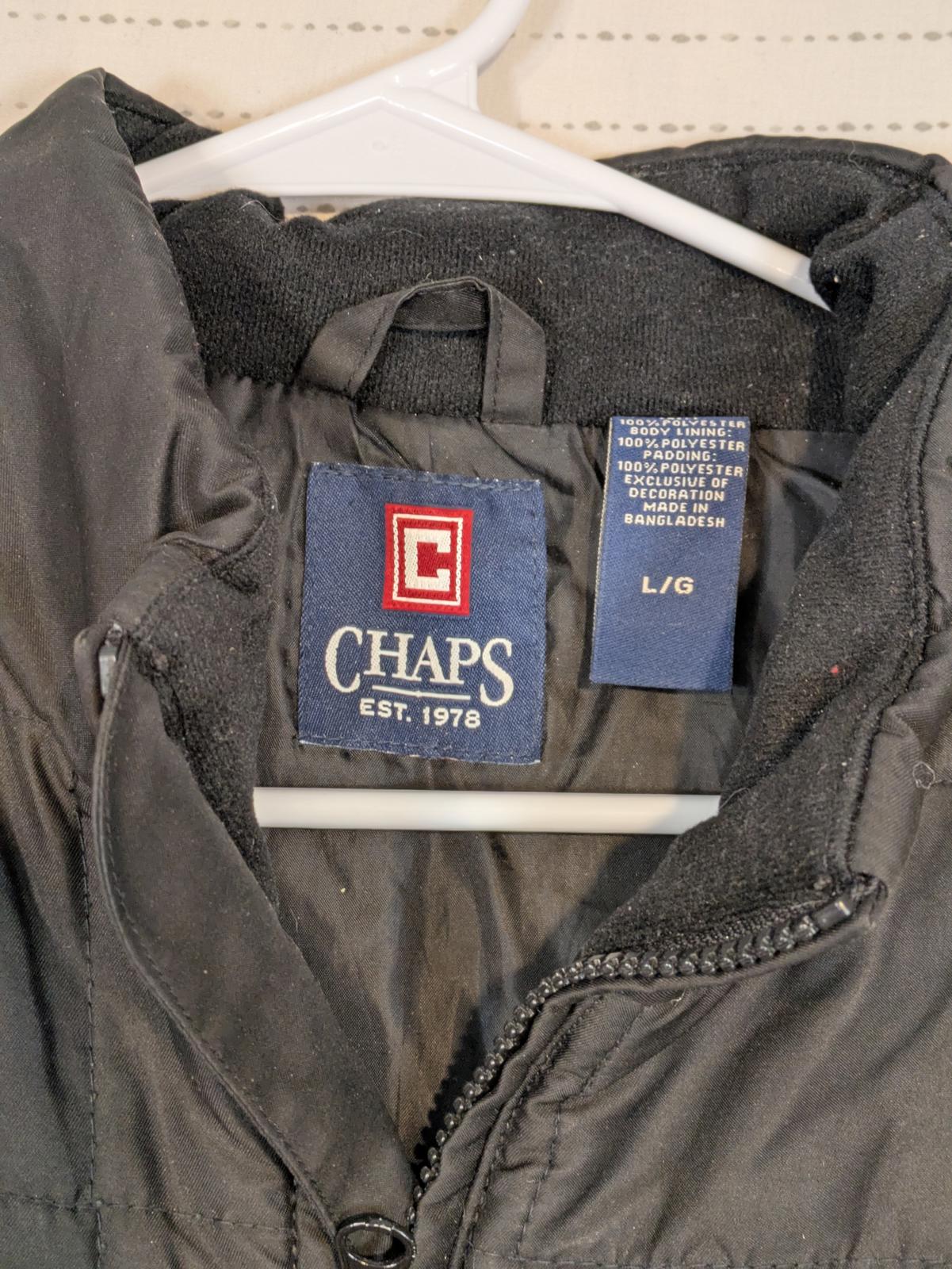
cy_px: 634
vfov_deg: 37.5
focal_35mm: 51
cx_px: 476
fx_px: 1869
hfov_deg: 28.6
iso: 143
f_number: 1.89
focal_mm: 5.43
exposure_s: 1/40
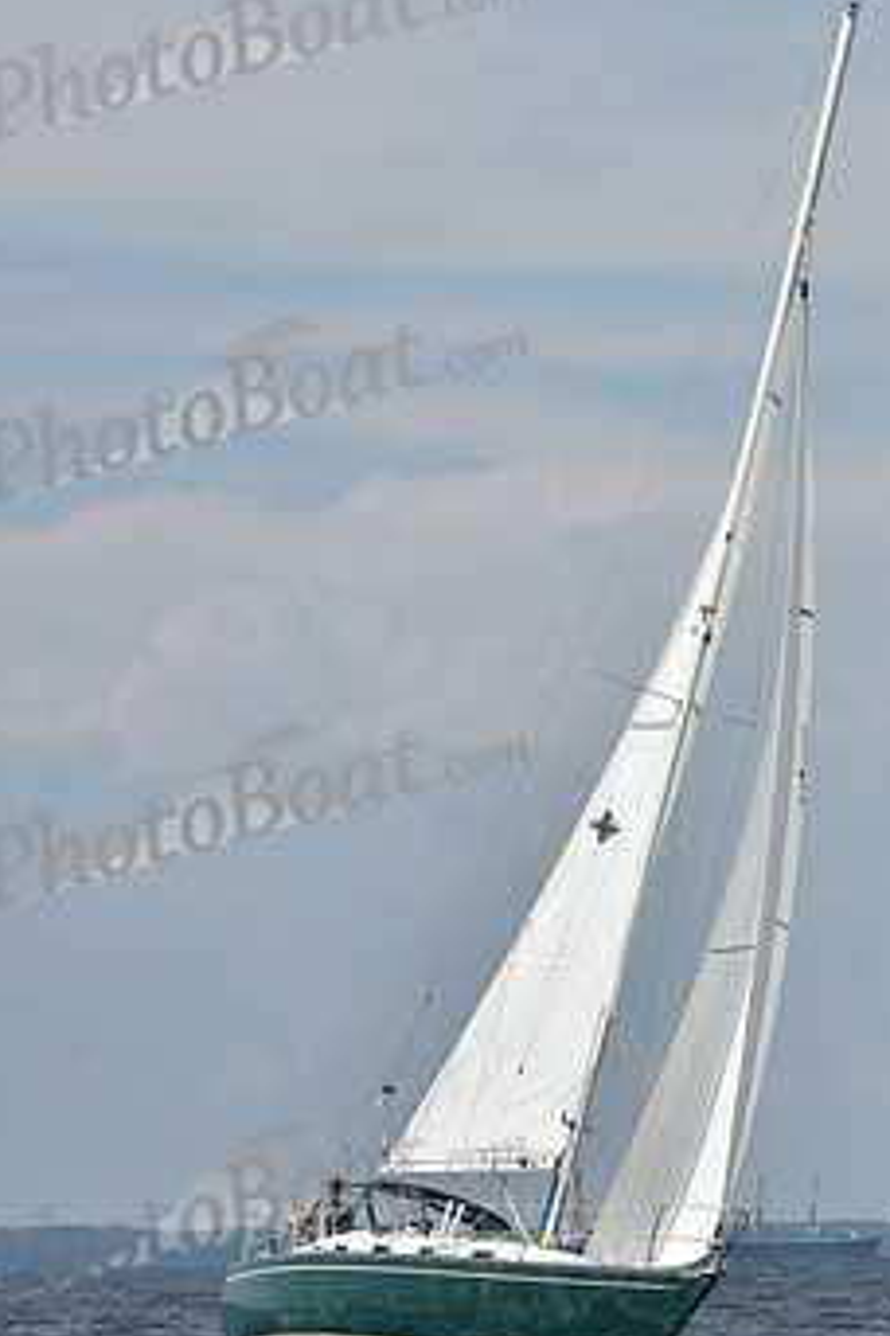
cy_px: 551
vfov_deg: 7.4
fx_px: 10383
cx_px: 732
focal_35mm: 280
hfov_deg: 4.9
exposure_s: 1/1250
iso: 320
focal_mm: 165
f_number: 11
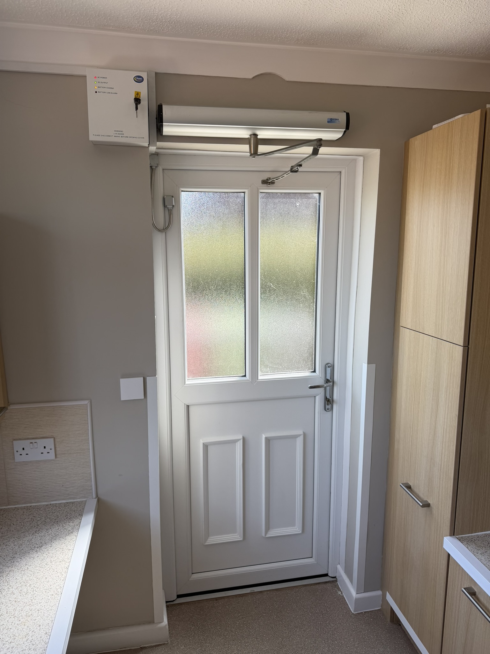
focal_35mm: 24
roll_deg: -0.1
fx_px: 453
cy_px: 327
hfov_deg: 56.8
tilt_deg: -10.2
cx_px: 245
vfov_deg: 71.6
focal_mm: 6.76
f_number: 1.78
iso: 80
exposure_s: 1/524
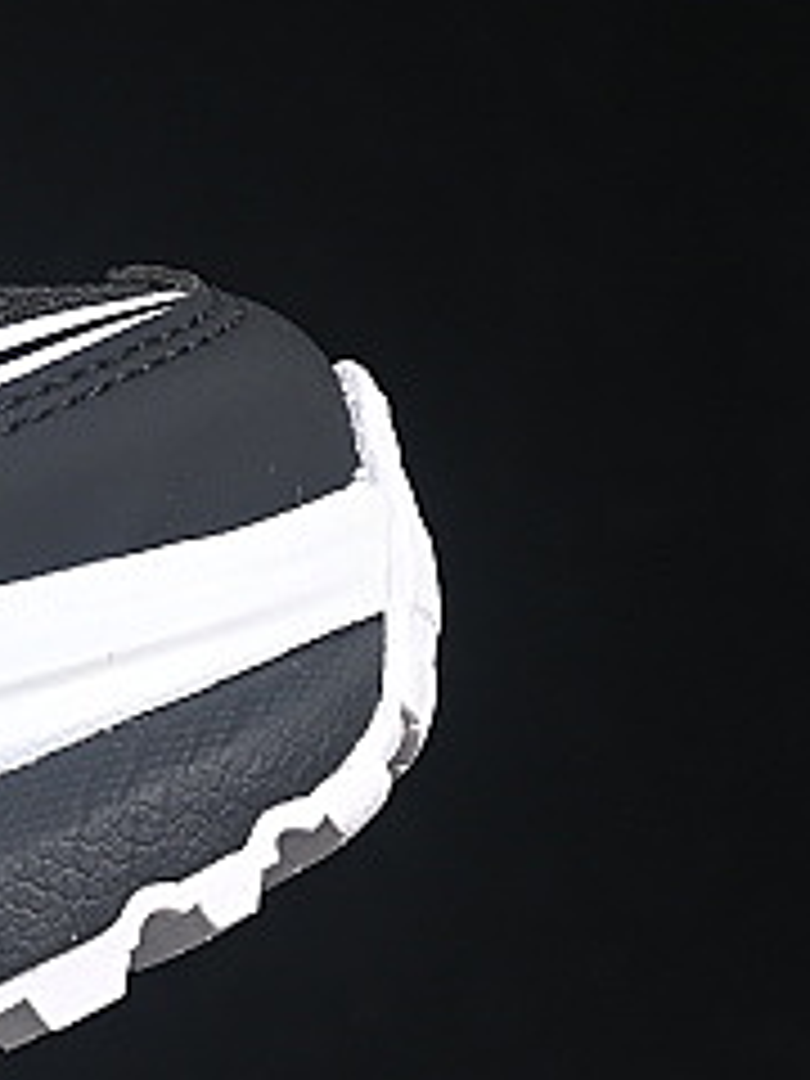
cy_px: 220
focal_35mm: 324
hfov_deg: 4.5
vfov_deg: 6.1
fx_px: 10109
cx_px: -1220
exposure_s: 1/60
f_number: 6.3
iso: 160
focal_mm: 50
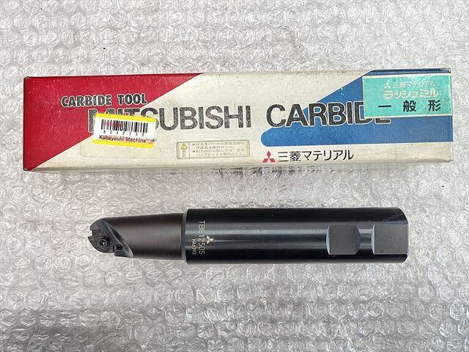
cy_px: 176
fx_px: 352
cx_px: 234
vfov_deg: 53.1
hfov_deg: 67.3
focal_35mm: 26
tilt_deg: -88.3
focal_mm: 5.1
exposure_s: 1/60
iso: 320
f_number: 1.6
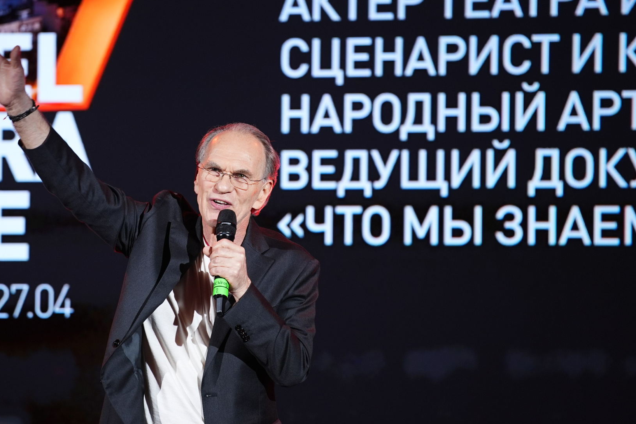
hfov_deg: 7.2
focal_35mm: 285
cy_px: 180
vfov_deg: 4.8
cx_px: 187
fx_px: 5035
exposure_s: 1/320
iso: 640
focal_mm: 182
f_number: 2.8
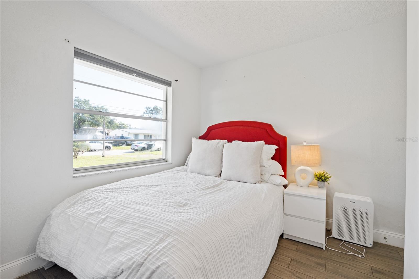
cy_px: 140
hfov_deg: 96.7
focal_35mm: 16
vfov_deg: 73.7
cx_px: 210
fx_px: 186
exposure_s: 1/20
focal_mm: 16
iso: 250
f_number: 6.3
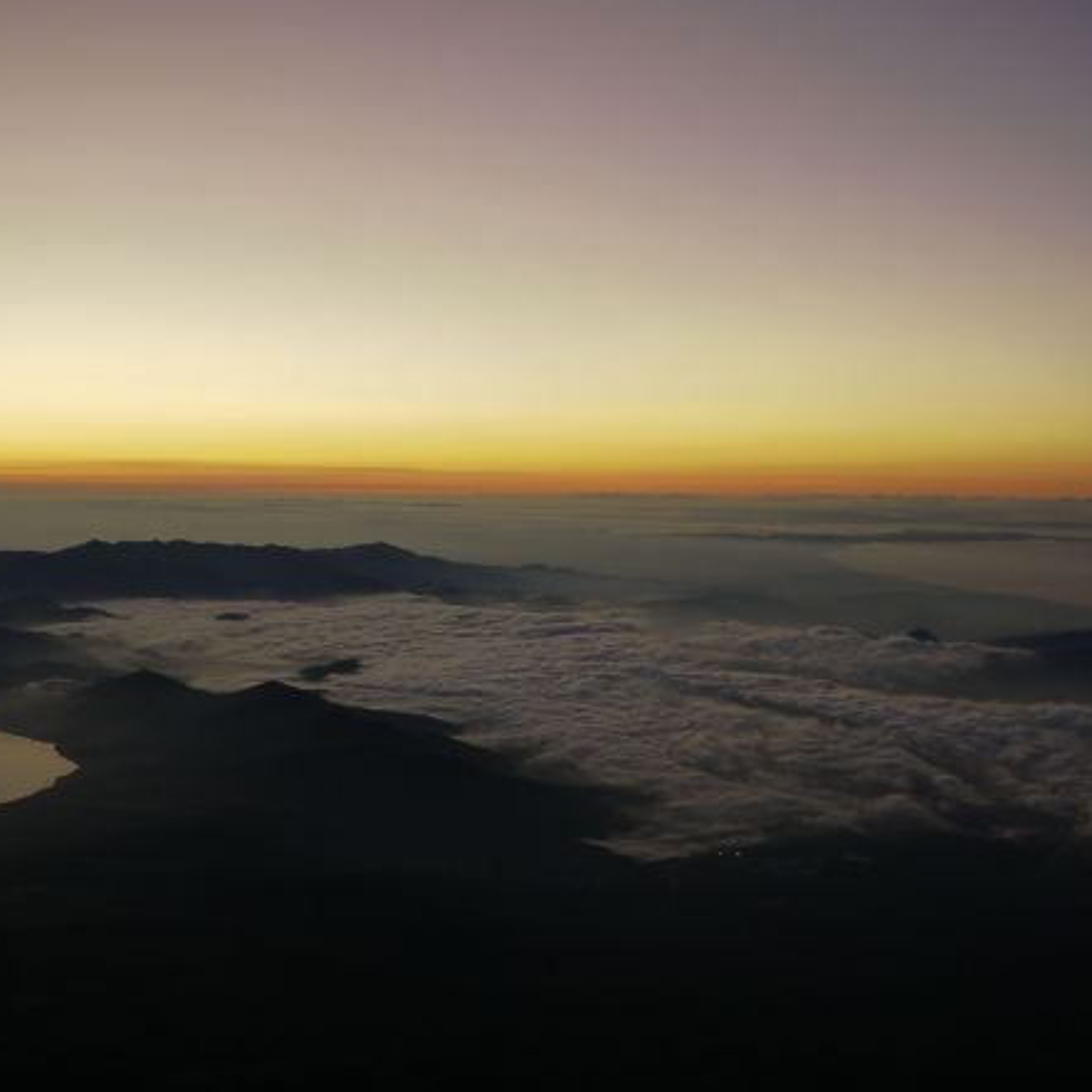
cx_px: 551
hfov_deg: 35.4
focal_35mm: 48
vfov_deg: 35.4
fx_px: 1713
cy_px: 544
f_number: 2.5
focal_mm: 20
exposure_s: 1/160
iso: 160
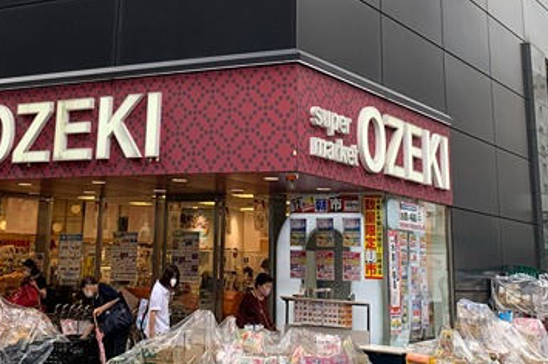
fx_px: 928
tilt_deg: +17.6
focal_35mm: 61
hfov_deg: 32.7
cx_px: 204
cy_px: -23
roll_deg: -3.7
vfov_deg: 21.2
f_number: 1.8
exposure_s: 1/258
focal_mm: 4.25
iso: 25
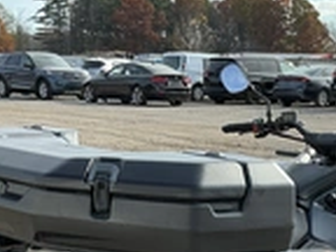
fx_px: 757
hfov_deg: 24.9
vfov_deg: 17.8
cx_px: 229
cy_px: 320
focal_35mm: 78
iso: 25
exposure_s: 1/613
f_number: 1.8
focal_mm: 3
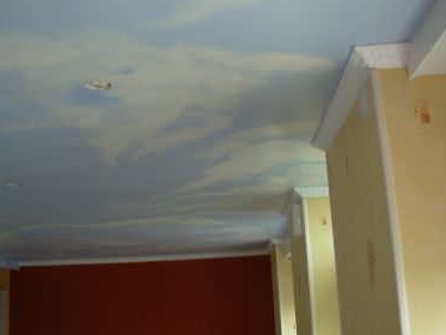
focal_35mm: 43
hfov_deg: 43.8
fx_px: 554
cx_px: 237
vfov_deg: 33.6
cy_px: 165
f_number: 2.9
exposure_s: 1/21.4
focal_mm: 6.3
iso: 50
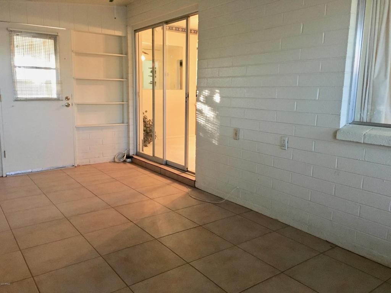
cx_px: 196
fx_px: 328
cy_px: 146
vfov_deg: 48.2
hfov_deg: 61.7
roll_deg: -1.9
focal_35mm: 29
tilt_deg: -10.4
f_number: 2.2
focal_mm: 4.15
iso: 200
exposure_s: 1/20
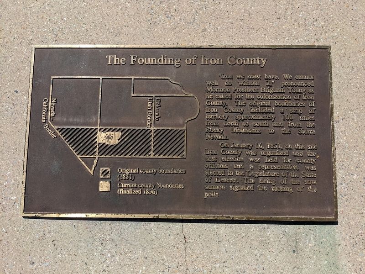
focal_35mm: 27
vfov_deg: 51.4
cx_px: 182
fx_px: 285
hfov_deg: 65.3
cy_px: 137
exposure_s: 1/5848
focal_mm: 4.38
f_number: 1.73
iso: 66
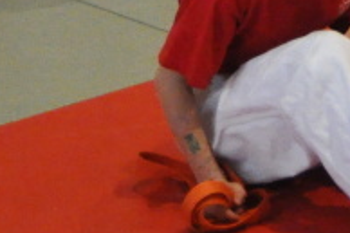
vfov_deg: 3.8
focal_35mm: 357
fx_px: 3468
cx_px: 738
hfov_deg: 5.6
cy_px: -330
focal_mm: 42
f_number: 2.8
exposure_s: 1/200
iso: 3200
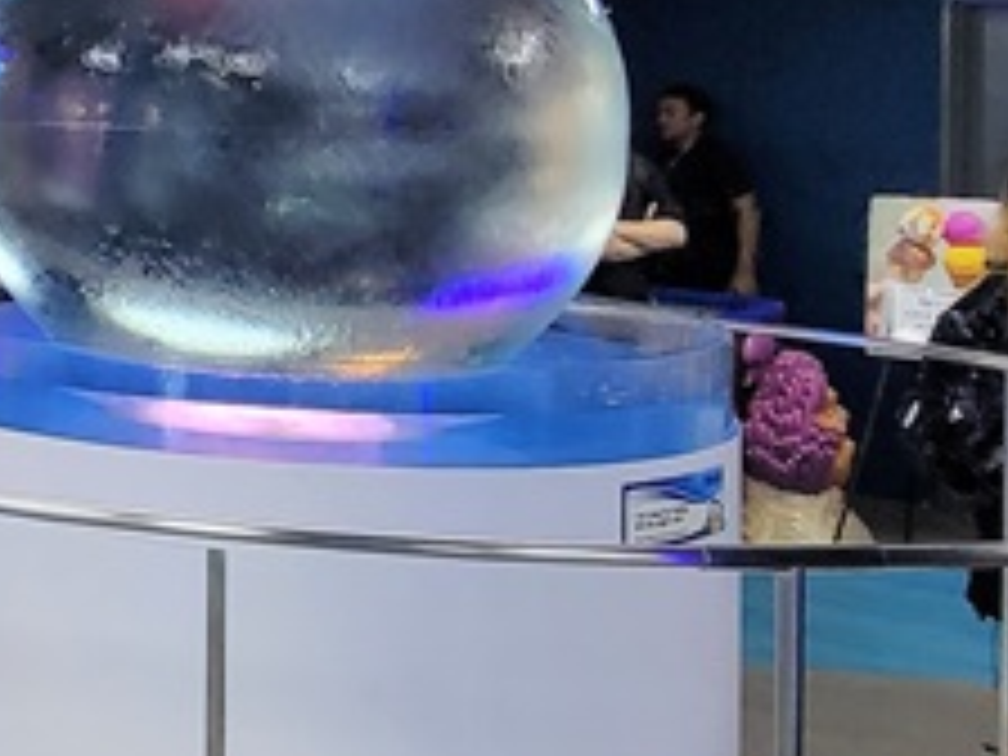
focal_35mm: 58
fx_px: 1689
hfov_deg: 26.6
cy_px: 63
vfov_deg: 24.4
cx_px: -387
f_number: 2.2
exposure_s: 1/50
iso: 200
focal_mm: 2.2
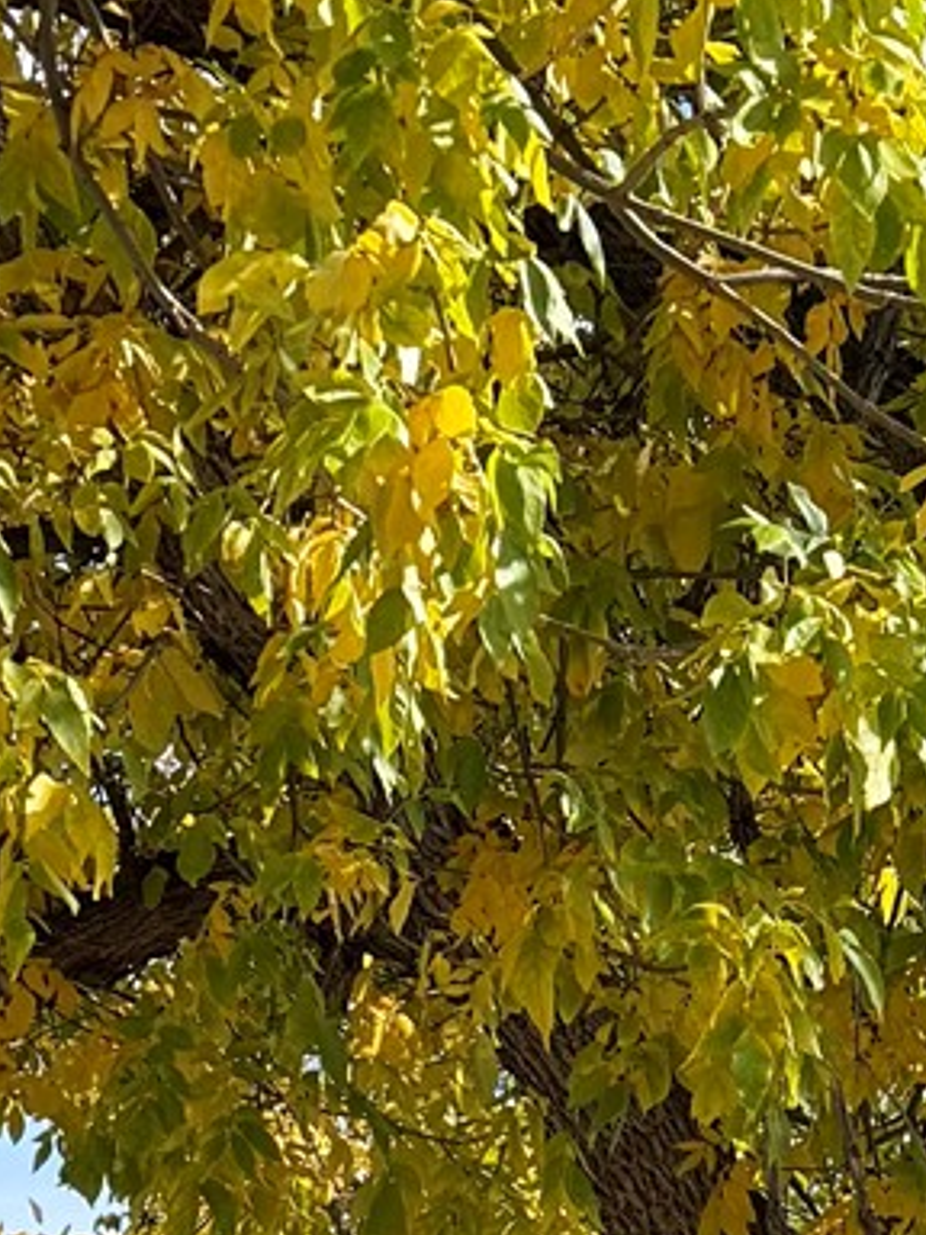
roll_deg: +0.3
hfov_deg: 11.5
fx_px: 4565
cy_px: 1936
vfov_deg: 14.2
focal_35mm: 128
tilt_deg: +2.4
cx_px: 955
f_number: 1.78
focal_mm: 6.76
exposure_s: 1/2801
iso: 80
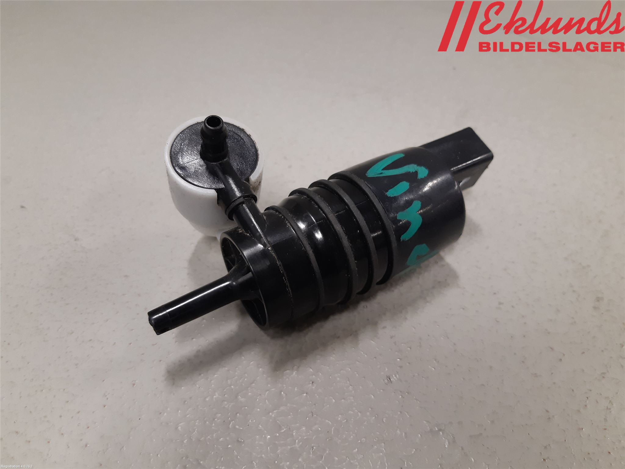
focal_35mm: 26
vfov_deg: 53.1
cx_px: 312
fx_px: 469
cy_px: 234
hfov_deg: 67.3
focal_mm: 3.93
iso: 160
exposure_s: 1/50
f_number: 1.7
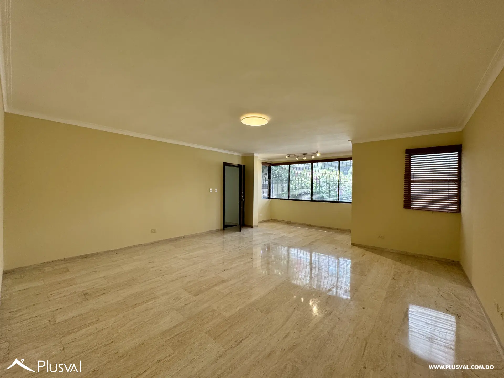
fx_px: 204
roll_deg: -0.7
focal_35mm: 14
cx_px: 252
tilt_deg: +0.6
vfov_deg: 85.7
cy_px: 189
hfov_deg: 102.1
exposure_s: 1/120
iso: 200
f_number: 2.2
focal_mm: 2.22
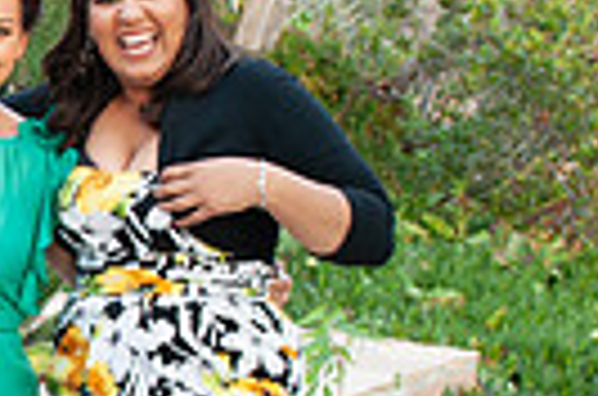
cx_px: -216
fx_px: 1740
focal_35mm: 105
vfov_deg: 12.9
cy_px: 302
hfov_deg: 18.0
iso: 640
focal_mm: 24
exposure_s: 1/100
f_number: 5.6
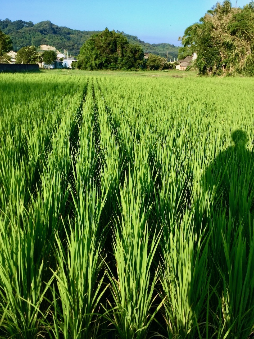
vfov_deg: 58.4
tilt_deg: -20.0
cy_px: 170
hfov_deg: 45.4
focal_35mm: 31
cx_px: 127
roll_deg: -0.5
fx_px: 303
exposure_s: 1/327
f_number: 2.4
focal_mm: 3.3
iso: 25
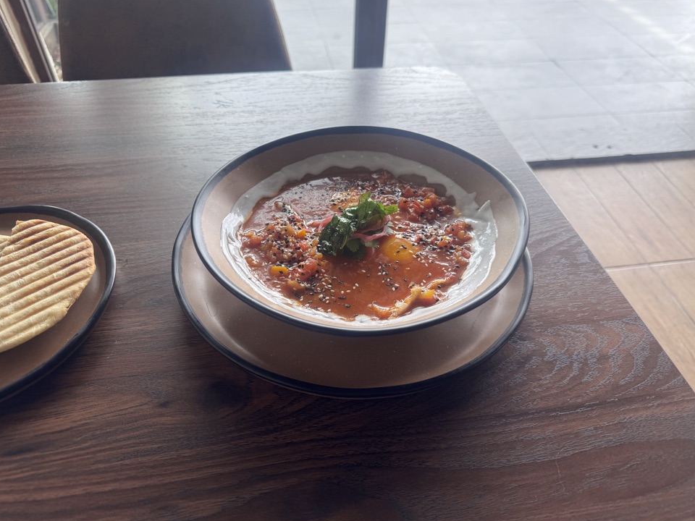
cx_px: 350
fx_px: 502
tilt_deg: -45.1
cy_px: 257
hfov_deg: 69.4
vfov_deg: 54.9
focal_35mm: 25
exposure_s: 1/267
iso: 64
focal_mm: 6.76
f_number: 1.78
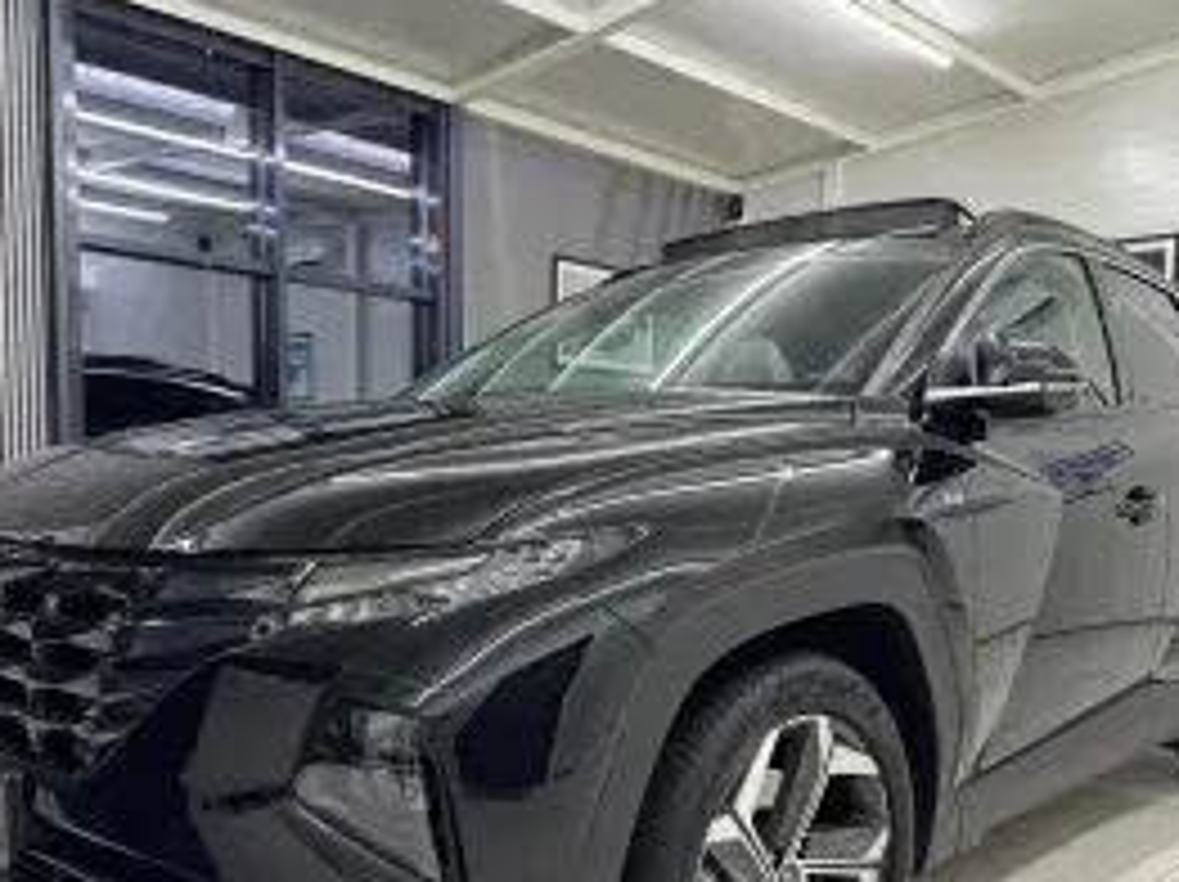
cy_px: 590
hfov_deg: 55.4
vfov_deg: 42.3
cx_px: 576
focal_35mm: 33
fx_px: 1123
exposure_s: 1/50
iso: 200
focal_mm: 6.76
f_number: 1.78
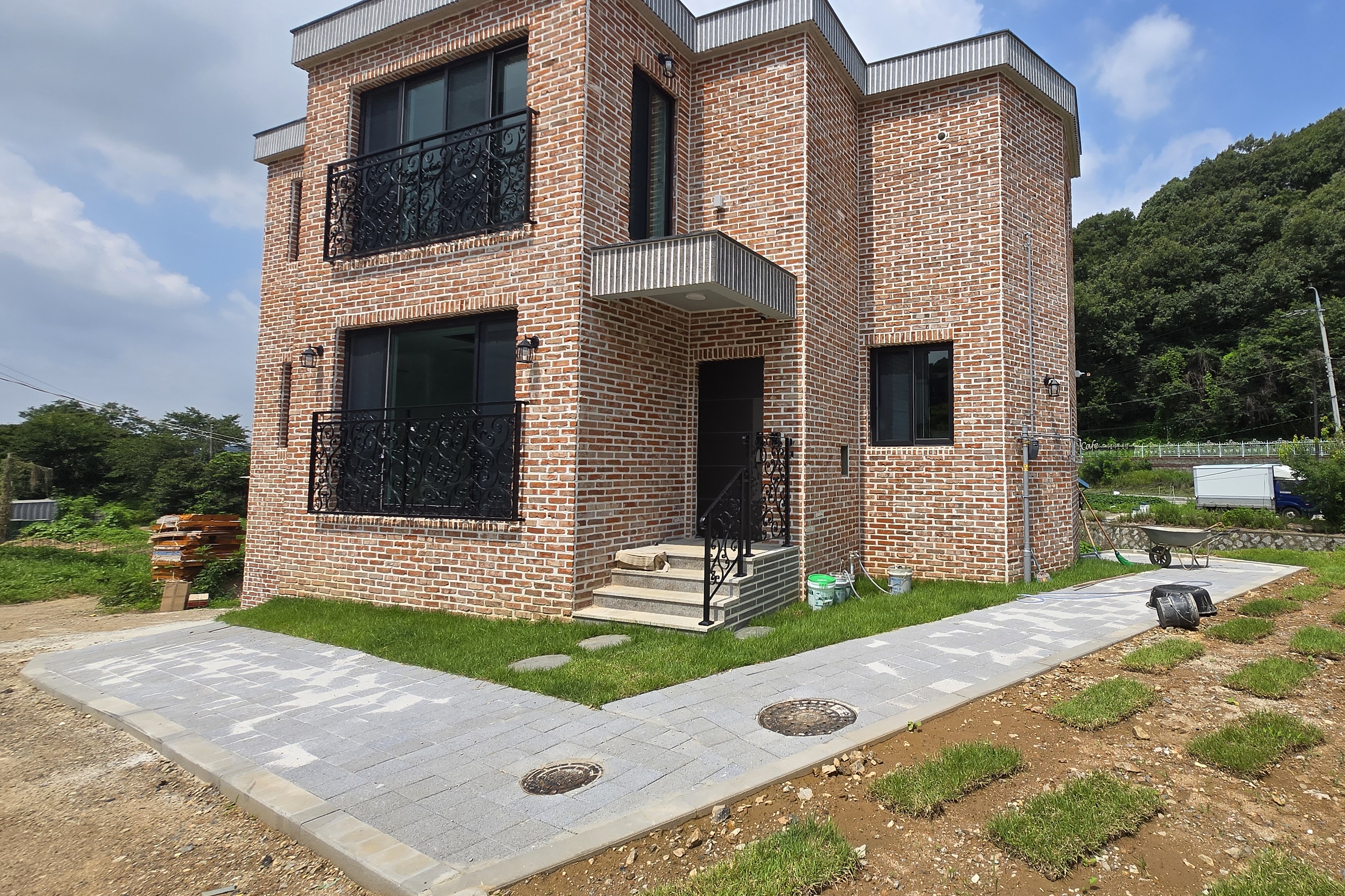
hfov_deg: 91.9
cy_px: 418
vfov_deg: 70.4
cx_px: 818
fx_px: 635
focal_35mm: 17
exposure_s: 1/1672
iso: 25
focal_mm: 1.7
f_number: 2.2
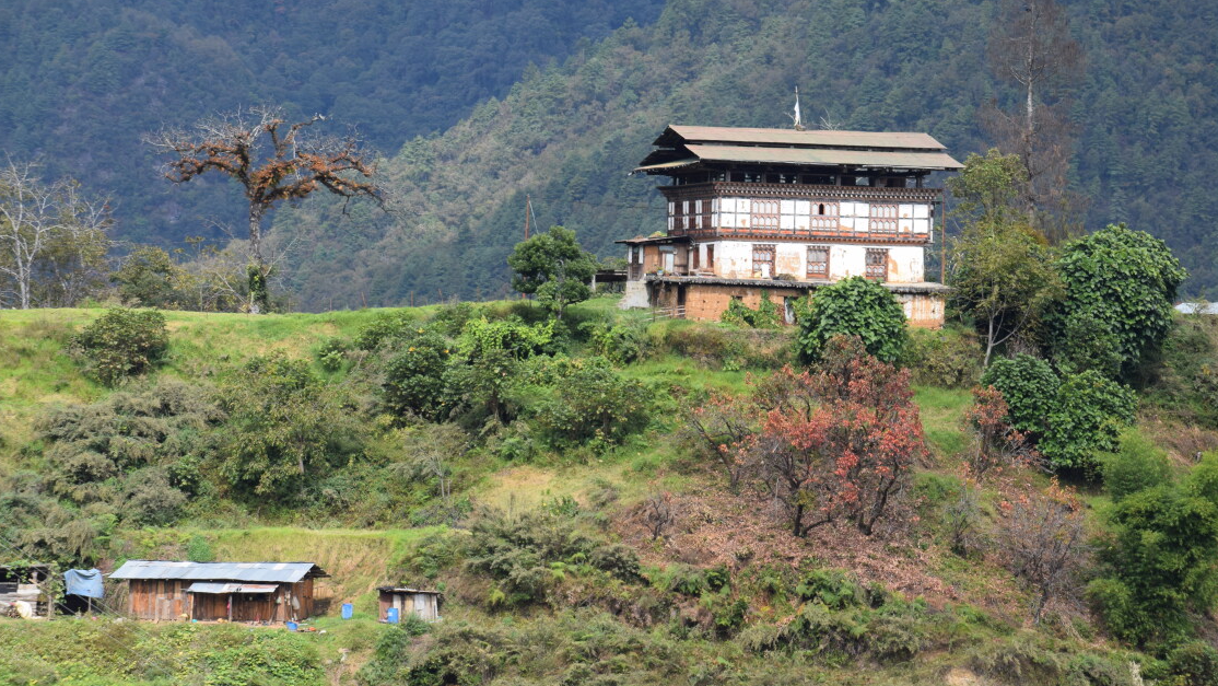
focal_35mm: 220
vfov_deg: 5.5
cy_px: 344
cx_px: 625
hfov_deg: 9.8
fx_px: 7106
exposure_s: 1/250
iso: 200
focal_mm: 130
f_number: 8
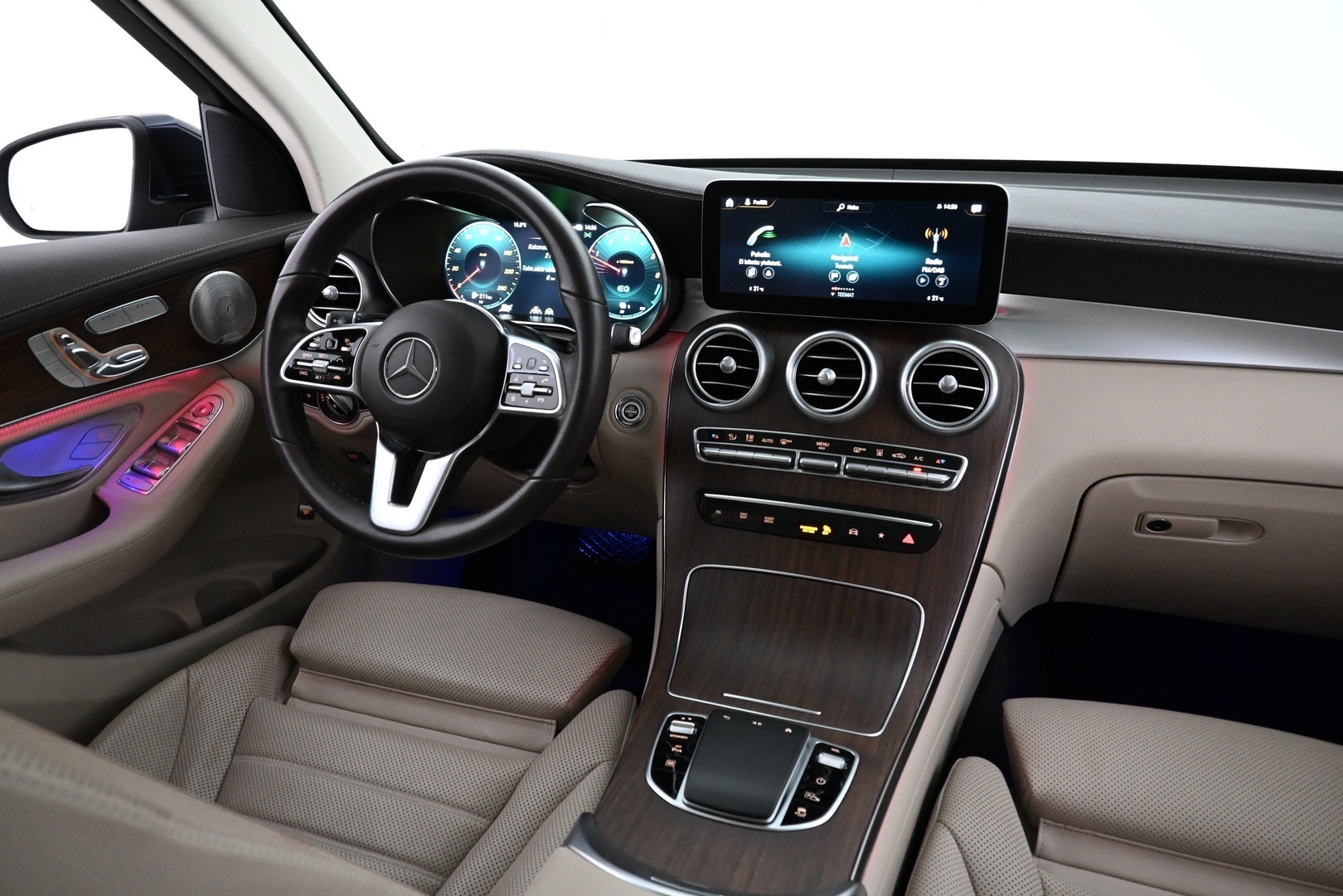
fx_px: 895
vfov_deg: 53.1
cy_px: 448
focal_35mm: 24
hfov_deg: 73.7
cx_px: 672
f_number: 4.5
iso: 3200
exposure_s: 1/25
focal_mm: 16
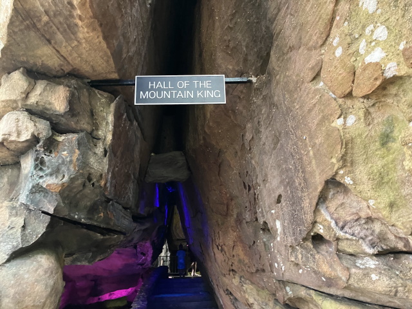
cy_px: 154
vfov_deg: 49.7
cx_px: 206
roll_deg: +0.2
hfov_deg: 63.4
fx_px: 333
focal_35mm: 28
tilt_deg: +19.8
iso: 400
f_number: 1.8
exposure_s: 1/35
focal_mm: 3.99
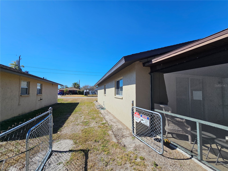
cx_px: 114
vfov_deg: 89.9
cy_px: 86
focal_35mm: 13
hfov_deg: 106.2
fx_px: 86
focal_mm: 2.2
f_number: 2.2
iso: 50
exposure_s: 1/2531
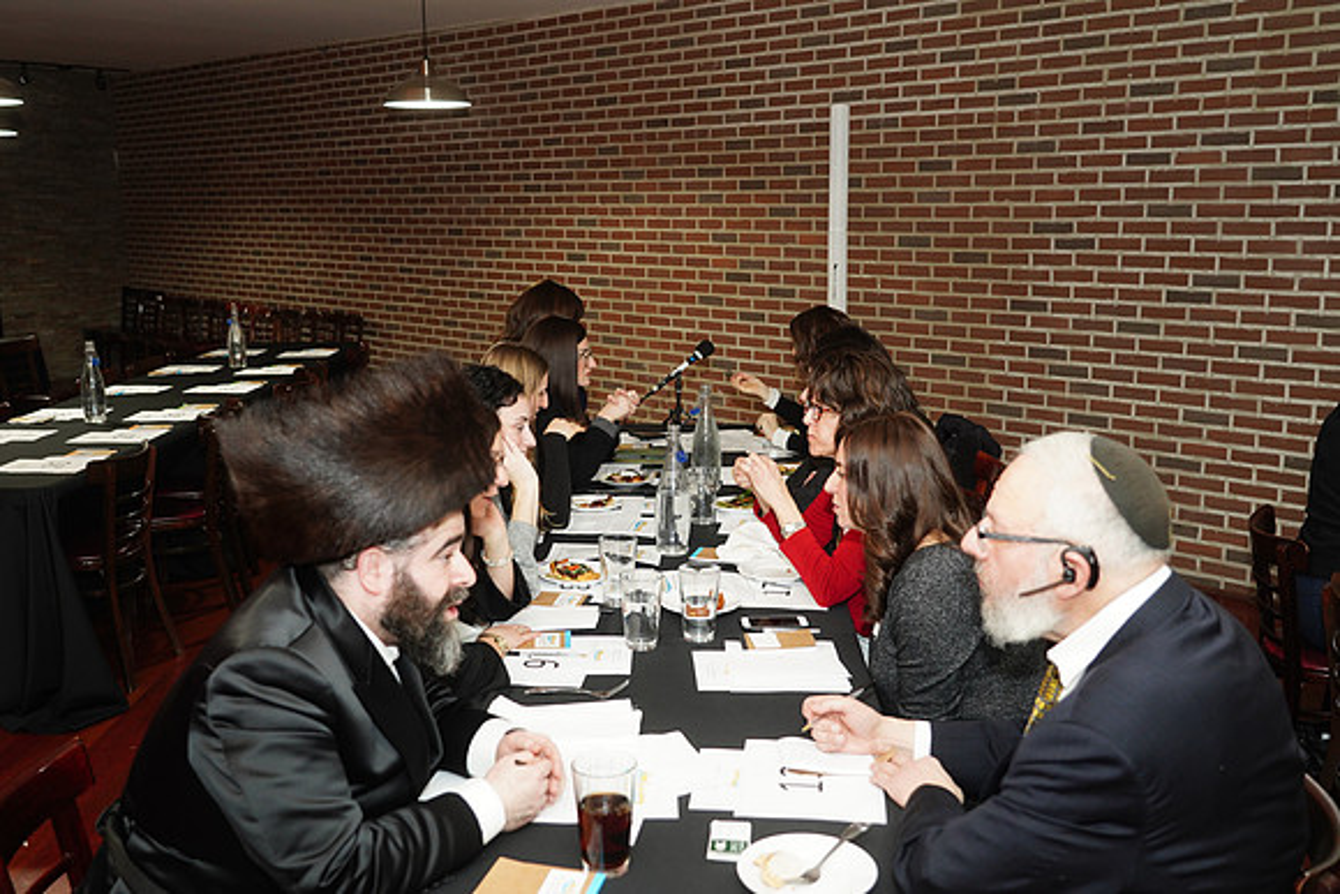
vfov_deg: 38.9
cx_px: 670
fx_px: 1266
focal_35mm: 34
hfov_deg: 55.8
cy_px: 447
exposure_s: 1/100
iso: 1600
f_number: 4
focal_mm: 34
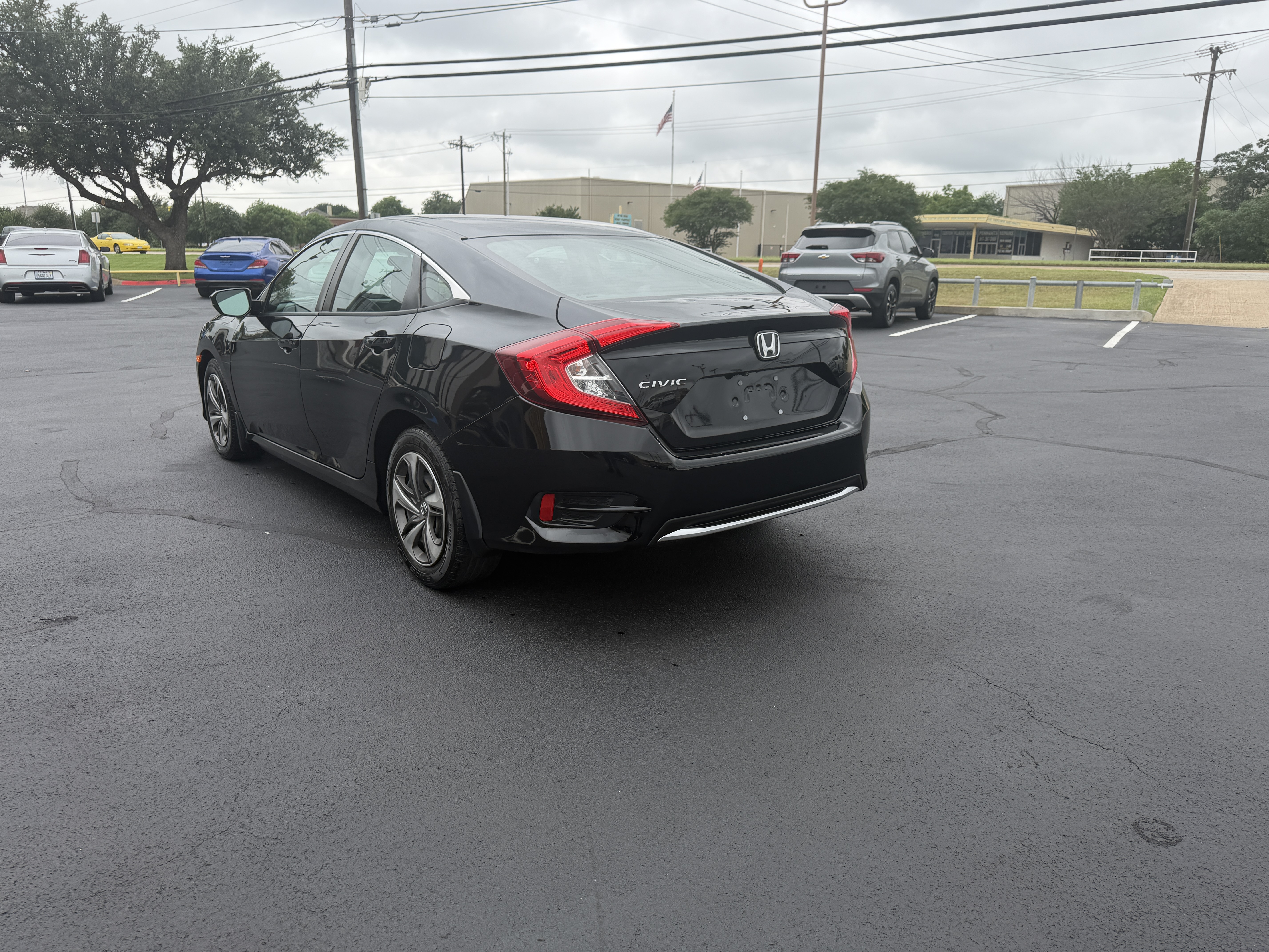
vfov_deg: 56.8
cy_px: 476
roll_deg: -1.0
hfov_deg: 71.6
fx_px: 880
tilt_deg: -13.3
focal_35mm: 24
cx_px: 634
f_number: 1.78
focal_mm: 6.76
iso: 80
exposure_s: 1/1618
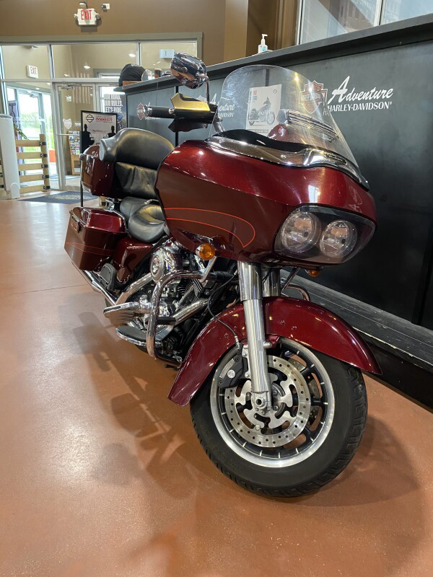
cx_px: 216
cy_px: 288
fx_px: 434
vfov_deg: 67.3
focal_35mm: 26
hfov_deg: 53.1
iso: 250
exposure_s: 1/60
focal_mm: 4.25
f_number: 1.8
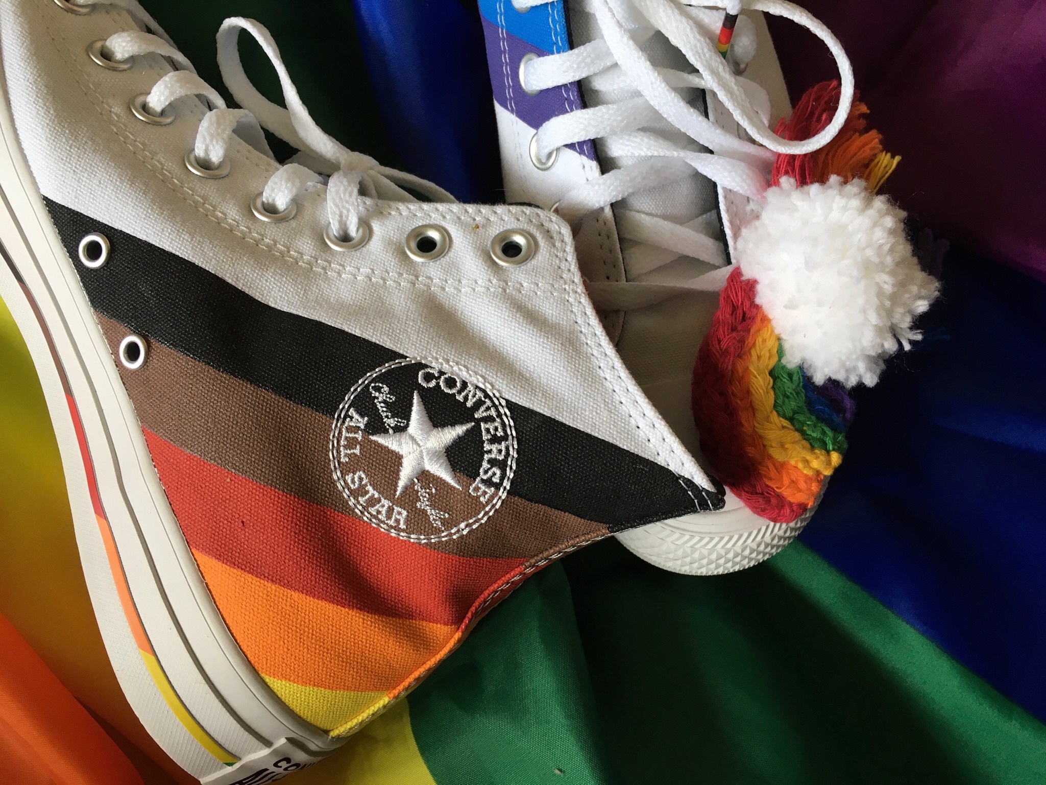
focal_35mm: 29
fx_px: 876
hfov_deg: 61.7
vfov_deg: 48.2
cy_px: 392
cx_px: 523
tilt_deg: -72.1
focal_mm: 4.15
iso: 64
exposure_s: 1/33
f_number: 2.2
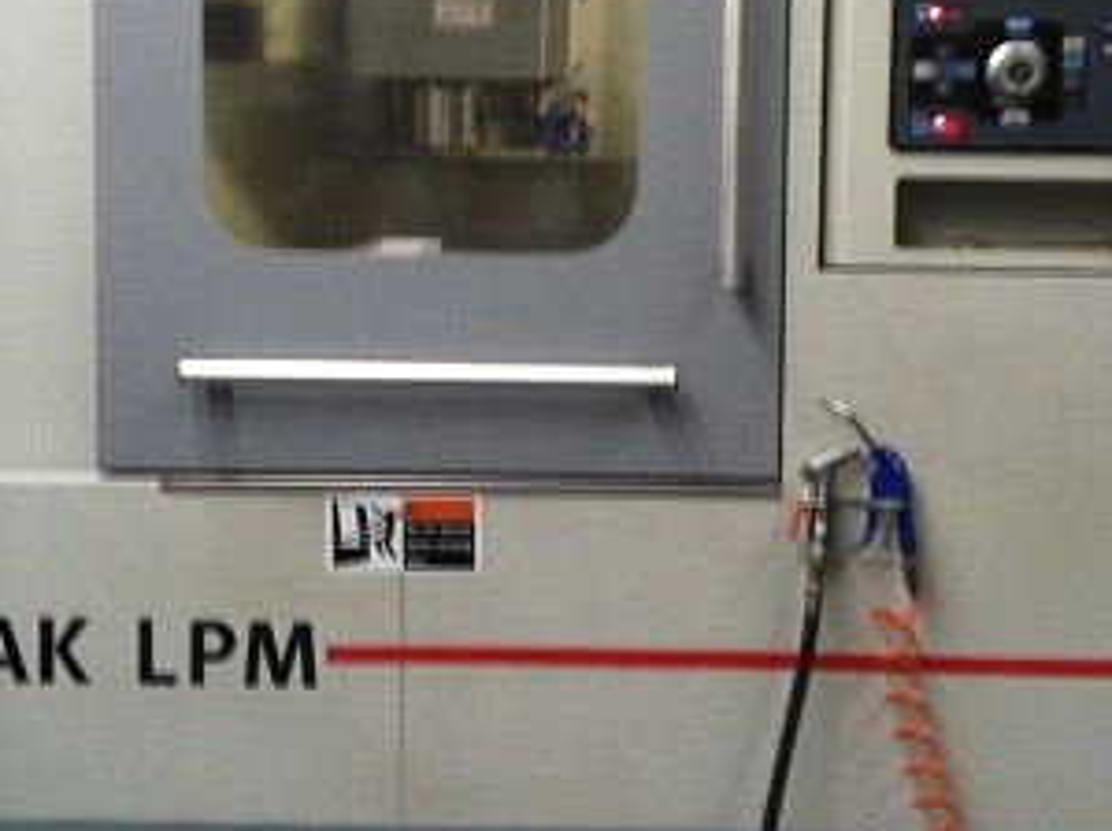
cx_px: 575
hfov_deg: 27.8
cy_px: 215
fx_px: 2245
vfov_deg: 20.8
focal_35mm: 70
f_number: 2.8
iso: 160
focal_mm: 3.85
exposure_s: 1/15
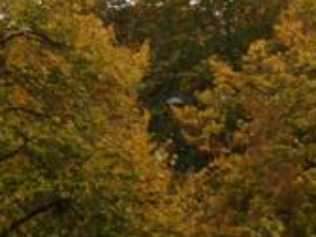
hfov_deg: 8.4
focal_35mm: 232
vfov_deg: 6.4
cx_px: -96
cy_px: -75
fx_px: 2118
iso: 200
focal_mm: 10.9
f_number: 4.3
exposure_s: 1/60
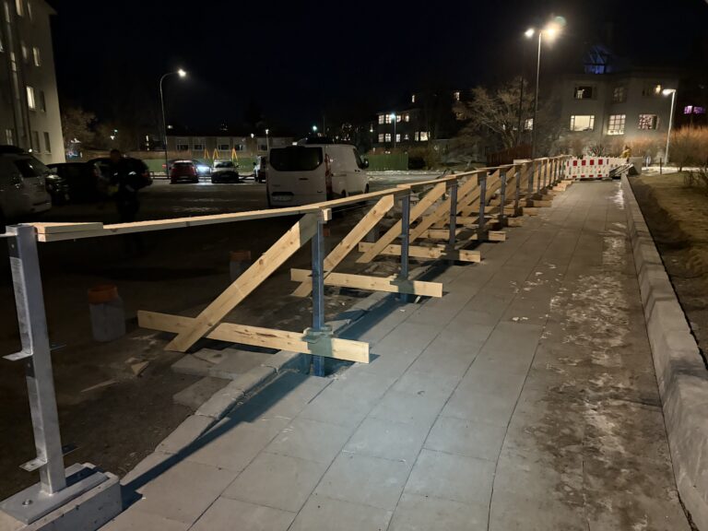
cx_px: 354
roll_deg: +0.2
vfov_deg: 53.1
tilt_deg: -12.6
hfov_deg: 67.3
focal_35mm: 26
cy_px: 266
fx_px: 532
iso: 800
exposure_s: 1/25
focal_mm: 5.96
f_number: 1.6
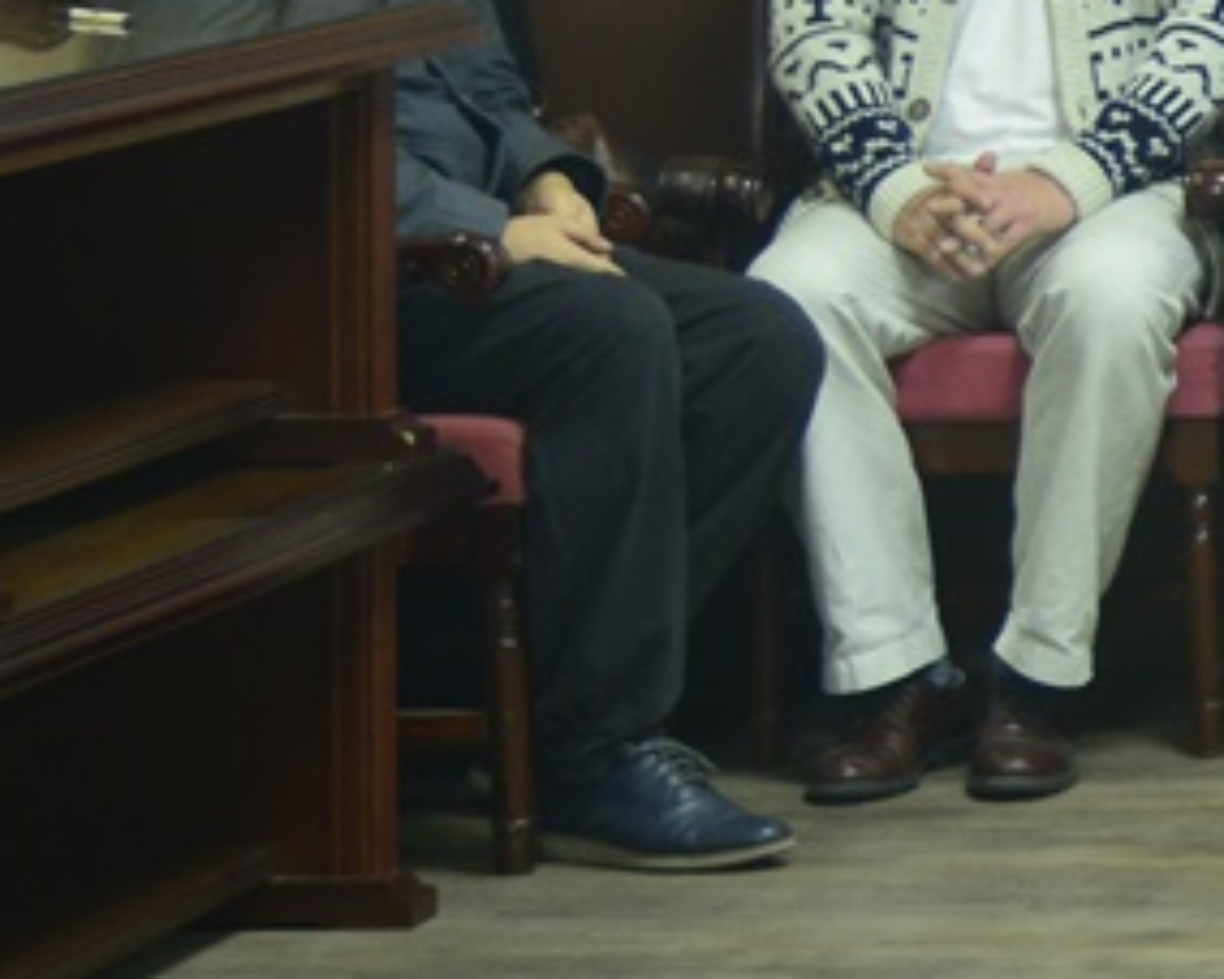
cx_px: 3275
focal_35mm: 185
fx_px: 6699
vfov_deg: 8.1
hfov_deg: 9.0
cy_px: -686
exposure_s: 1/50
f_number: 4
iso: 800
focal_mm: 35
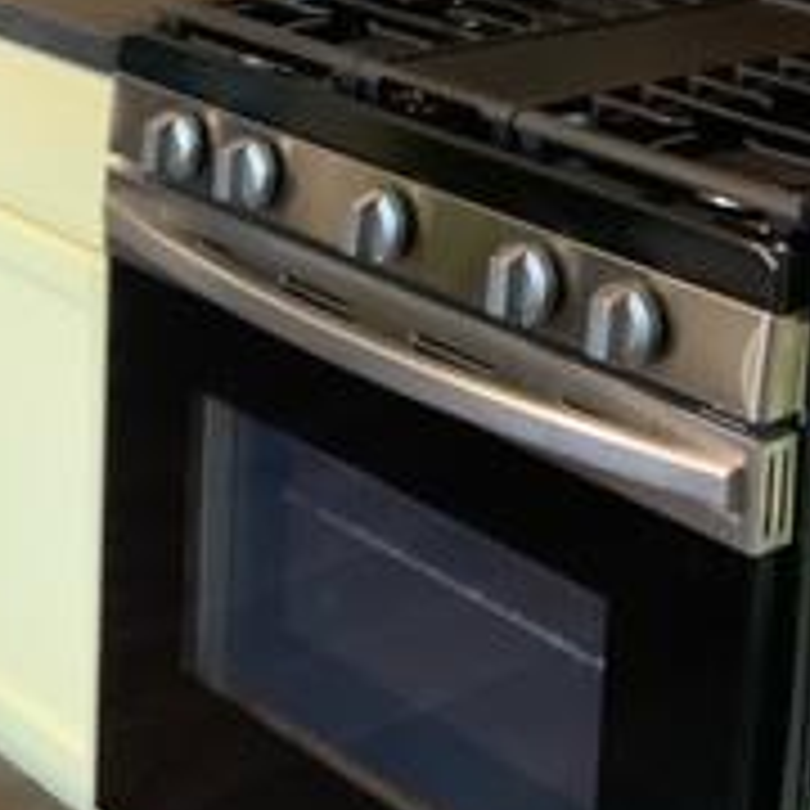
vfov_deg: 18.4
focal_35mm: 91
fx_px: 2409
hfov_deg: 19.0
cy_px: -68
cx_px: 526
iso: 250
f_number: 1.8
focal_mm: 3
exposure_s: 1/60
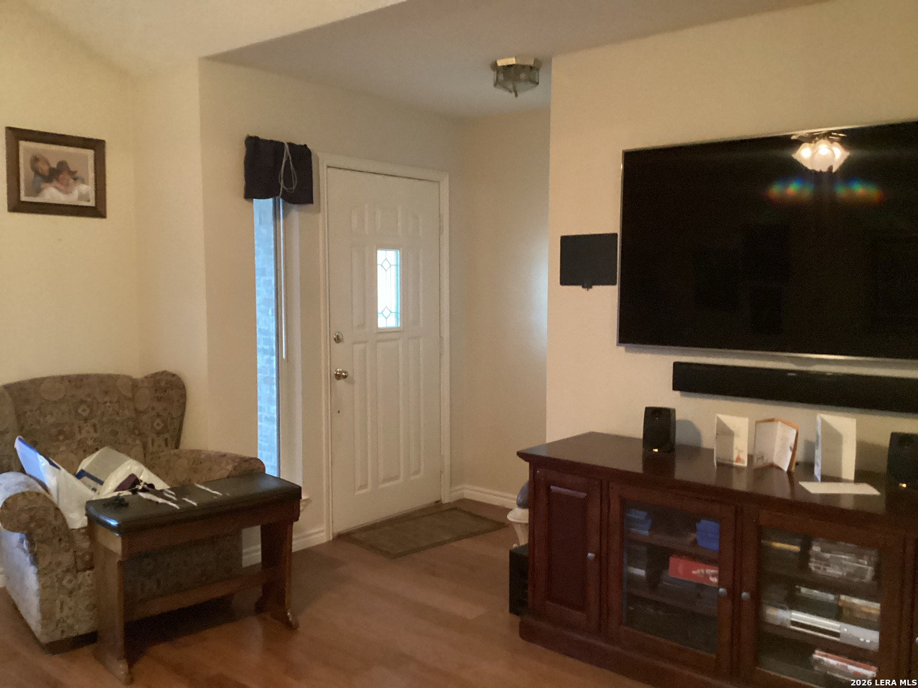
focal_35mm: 31
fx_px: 822
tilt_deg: -6.2
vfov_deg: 45.4
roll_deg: -0.1
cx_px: 459
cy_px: 344
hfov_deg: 58.4
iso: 640
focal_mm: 3.3
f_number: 2.4
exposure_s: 1/17
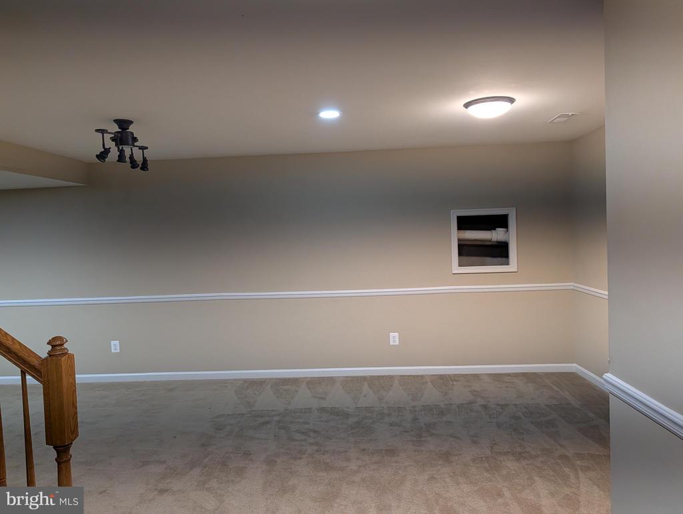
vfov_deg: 56.9
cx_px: 342
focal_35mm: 24
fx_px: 474
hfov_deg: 71.5
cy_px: 257
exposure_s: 1/403
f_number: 1.68
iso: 778
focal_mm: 6.9
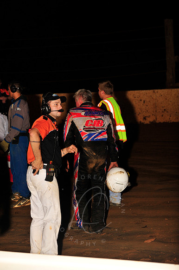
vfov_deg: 16.4
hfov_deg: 11.0
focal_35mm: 125
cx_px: 90
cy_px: 135
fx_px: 933
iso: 1000
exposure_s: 1/320
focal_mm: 125
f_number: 6.3
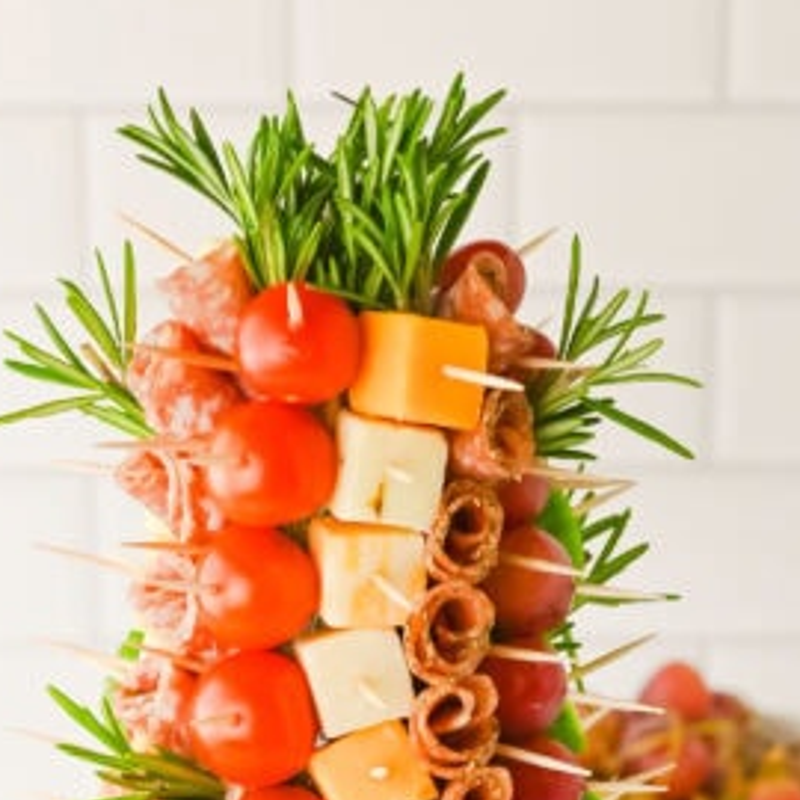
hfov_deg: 10.9
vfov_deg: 10.5
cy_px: 1170
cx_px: 396
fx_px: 4210
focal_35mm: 161
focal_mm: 50
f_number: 5
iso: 250
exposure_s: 1/160
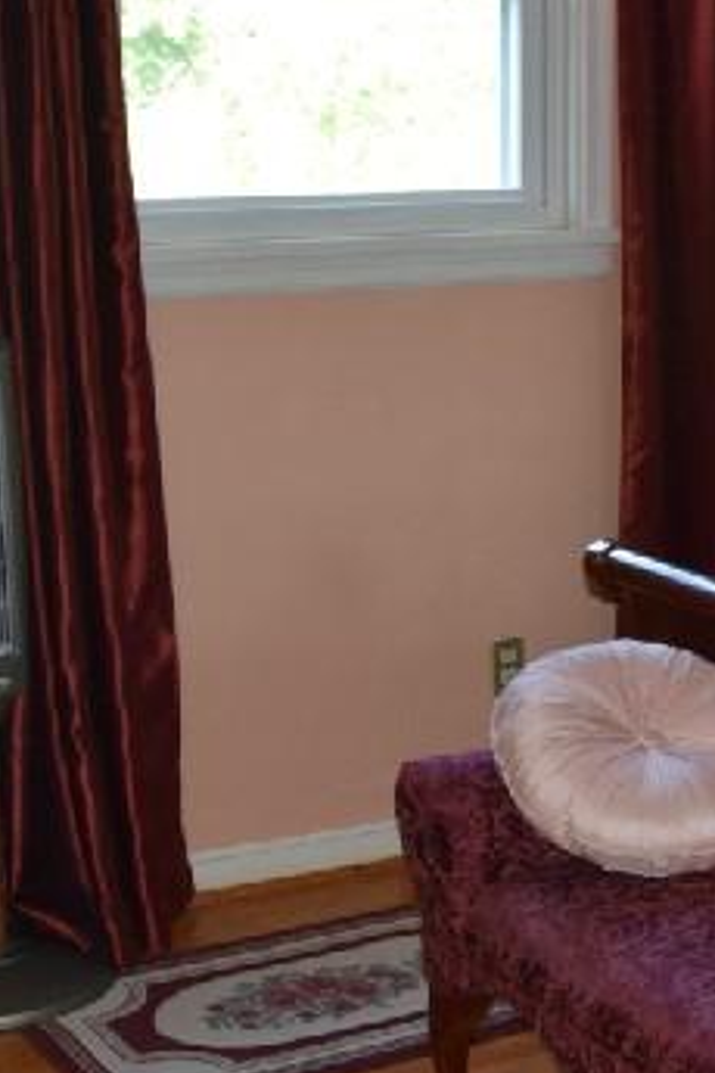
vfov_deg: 25.2
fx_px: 2383
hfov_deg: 16.5
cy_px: 351
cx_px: 818
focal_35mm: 80
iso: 800
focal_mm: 18
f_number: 4.5
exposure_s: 1/80
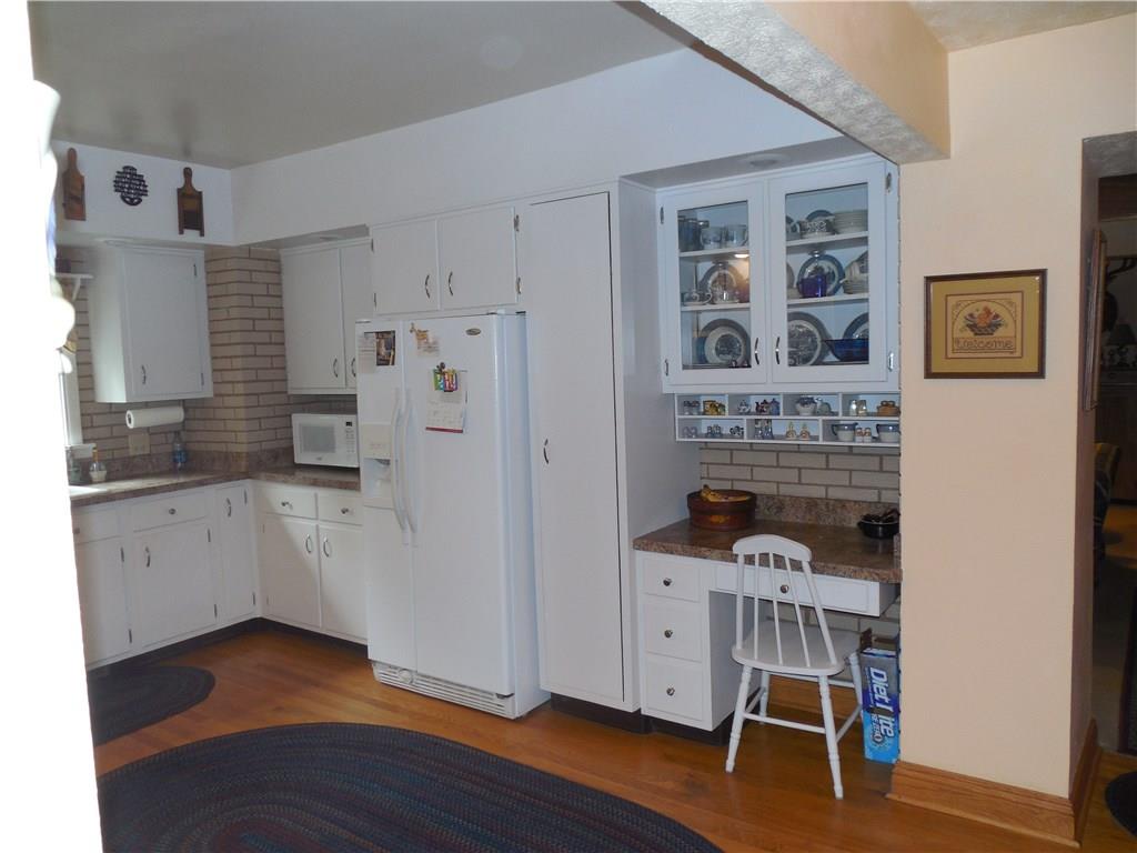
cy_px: 426
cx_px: 568
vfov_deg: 54.9
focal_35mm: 25
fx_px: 821
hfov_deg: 69.4
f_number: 3.3
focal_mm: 4.5
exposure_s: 1/25
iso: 200
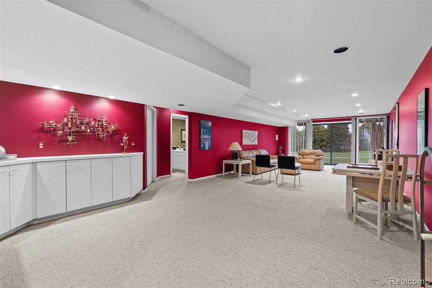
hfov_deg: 95.0
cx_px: 216
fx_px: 198
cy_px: 144
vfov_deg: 72.0
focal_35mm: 16
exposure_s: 2
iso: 200
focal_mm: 16.5
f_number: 9
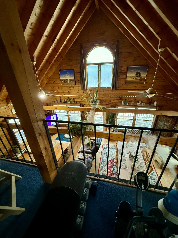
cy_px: 119
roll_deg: +0.8
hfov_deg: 85.7
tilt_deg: -24.4
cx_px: 89
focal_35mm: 14
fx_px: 96
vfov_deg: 102.1
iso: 640
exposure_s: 1/60
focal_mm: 2.22
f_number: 2.2
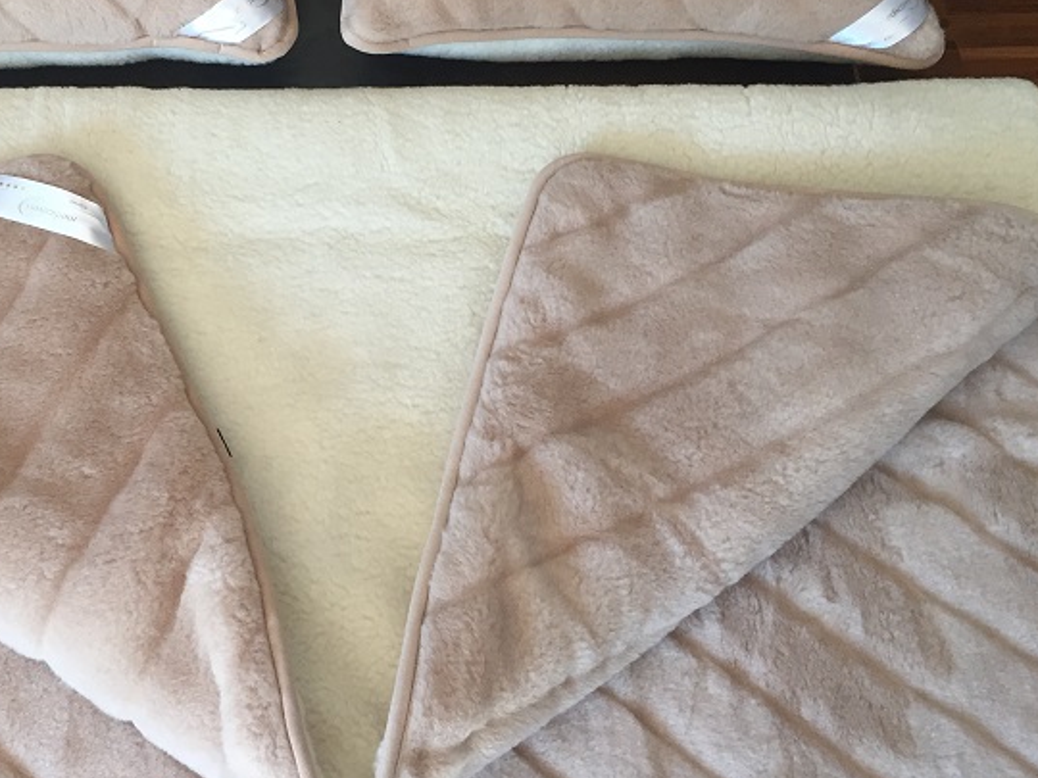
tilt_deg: -60.2
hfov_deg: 43.2
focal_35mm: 43
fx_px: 1289
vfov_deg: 33.6
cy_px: 340
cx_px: 340
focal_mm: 4.15
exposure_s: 1/33
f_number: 2.2
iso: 100
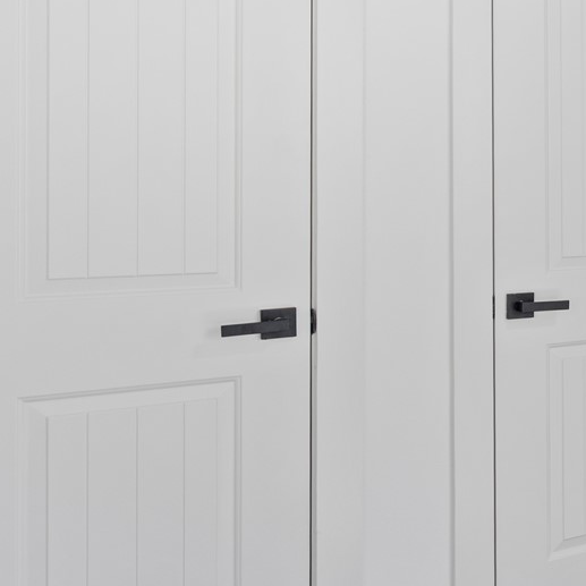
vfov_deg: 33.8
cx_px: 950
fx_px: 958
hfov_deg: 24.0
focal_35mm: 50
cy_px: 202
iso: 400
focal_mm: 14
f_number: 8
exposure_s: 1/6
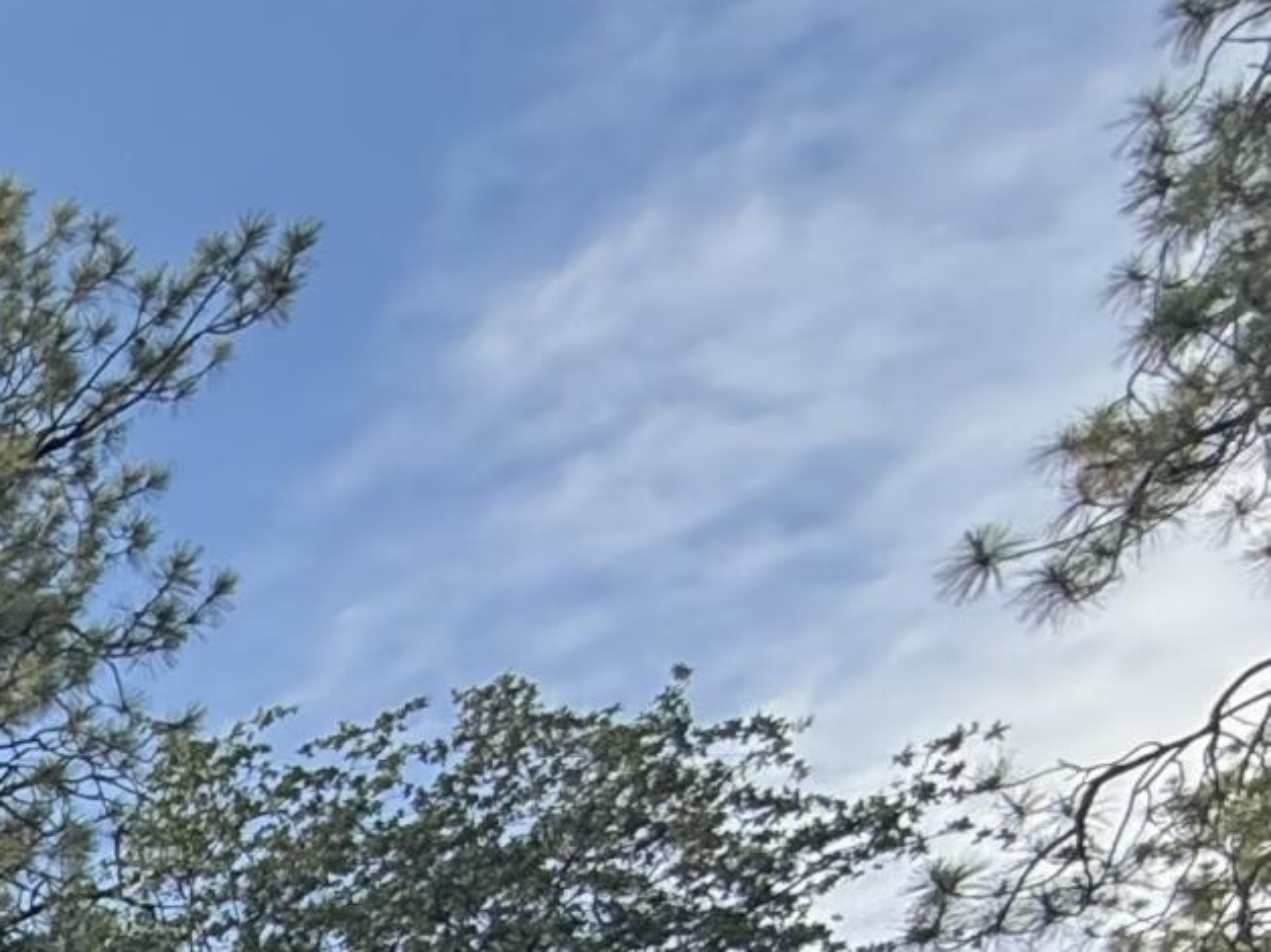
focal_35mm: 67
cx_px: -1316
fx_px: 2460
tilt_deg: +4.2
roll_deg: -1.7
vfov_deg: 15.6
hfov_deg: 18.3
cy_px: 2072
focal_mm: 2.22
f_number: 2.2
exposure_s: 1/370
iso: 64
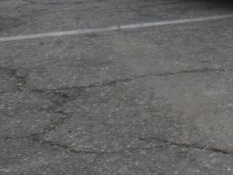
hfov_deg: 13.8
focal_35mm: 131
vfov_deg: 10.9
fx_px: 882
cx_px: 388
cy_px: -97
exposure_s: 1/400
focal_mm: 6.3
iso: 64
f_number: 3.1
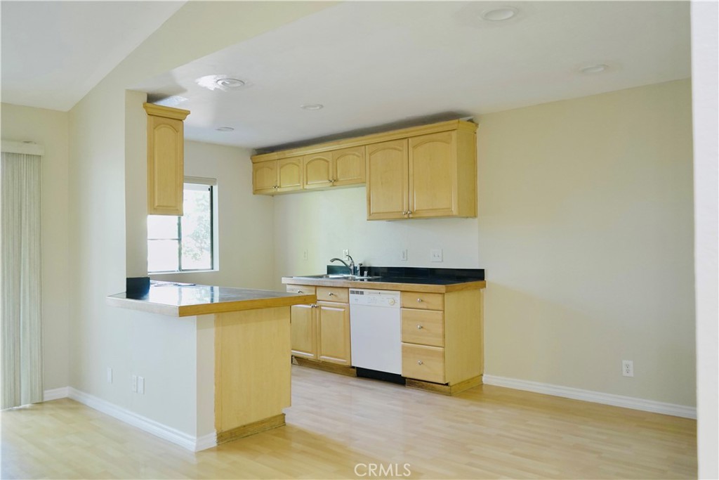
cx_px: 360
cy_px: 240
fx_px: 559
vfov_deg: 46.4
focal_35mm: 28
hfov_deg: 65.5
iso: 2000
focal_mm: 28
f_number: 3.5
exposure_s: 1/40
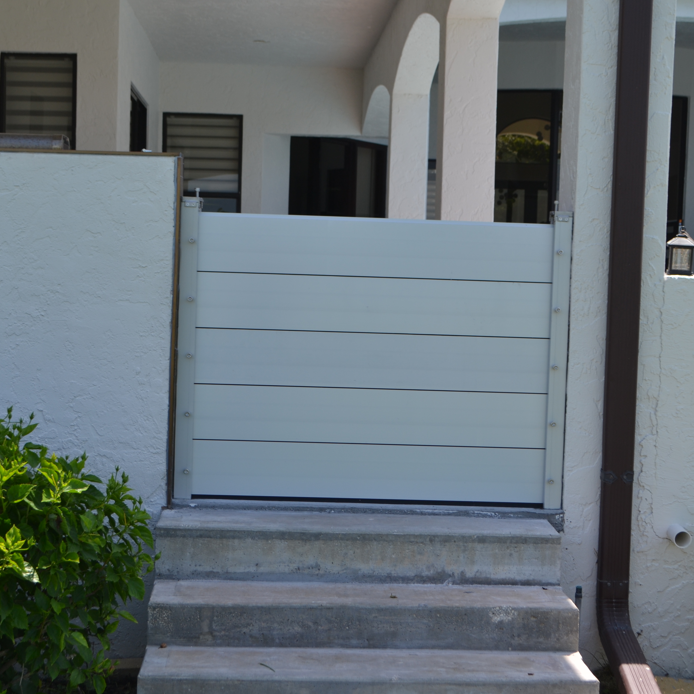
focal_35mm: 69
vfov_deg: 25.0
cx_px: 358
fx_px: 1565
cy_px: 347
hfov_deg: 25.0
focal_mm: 36
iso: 100
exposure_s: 1/200
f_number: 7.1
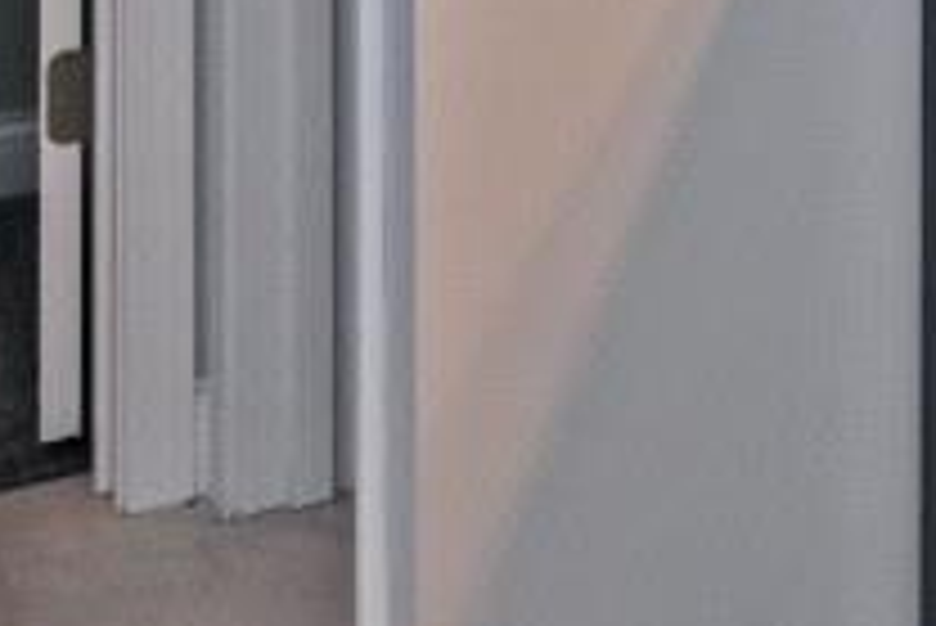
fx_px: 2628
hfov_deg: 17.0
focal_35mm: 101
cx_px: 1624
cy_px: -802
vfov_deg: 11.5
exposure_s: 1/125
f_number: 5.6
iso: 160
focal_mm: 14
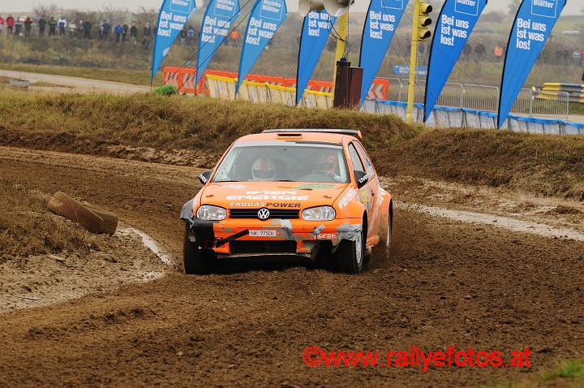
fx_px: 4860
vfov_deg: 4.6
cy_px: 194
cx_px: 292
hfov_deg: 6.9
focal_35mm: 300
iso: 500
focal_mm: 200
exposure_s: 1/400
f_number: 7.1
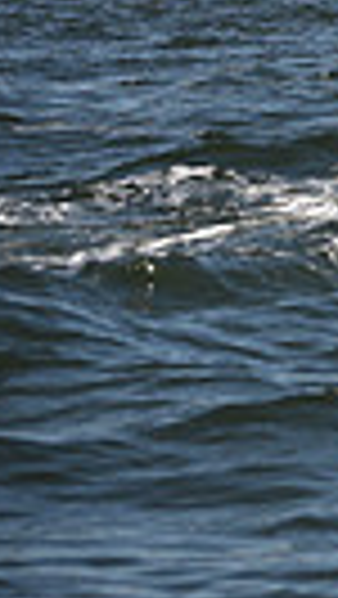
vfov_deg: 6.7
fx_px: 5089
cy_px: -155
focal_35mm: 320
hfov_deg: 3.6
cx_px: 1280
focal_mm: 70
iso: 250
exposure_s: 1/1250
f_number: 4.5
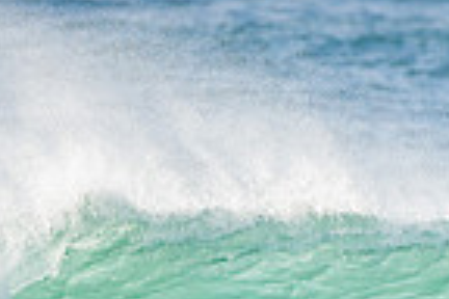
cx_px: 218
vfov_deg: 0.6
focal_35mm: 2469
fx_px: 30792
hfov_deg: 0.8
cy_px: 411
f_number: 5.6
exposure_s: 1/2000
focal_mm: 500
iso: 450
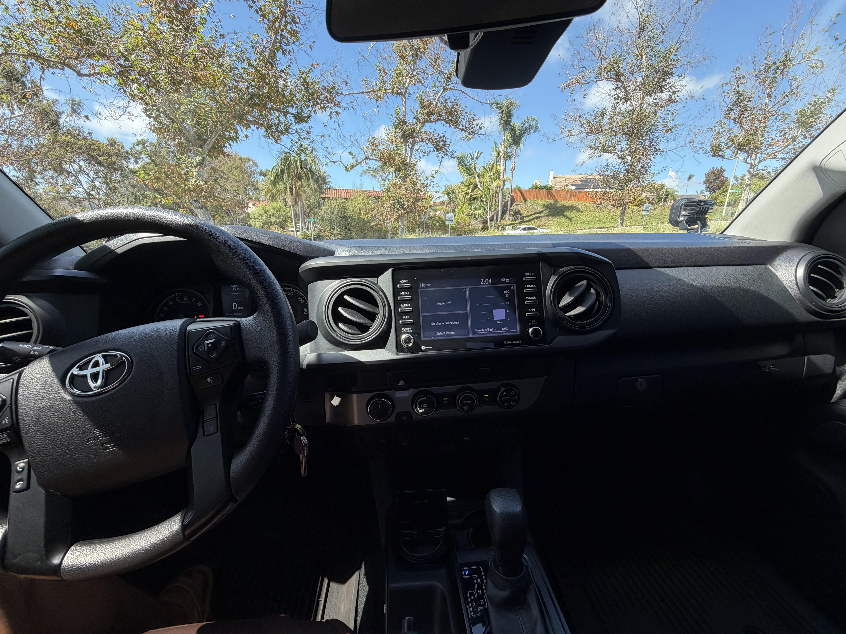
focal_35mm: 14
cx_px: 423
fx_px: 342
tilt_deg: -13.6
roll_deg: -0.8
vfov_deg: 85.7
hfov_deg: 102.1
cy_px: 317
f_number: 2.2
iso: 40
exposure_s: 1/230
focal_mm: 2.22
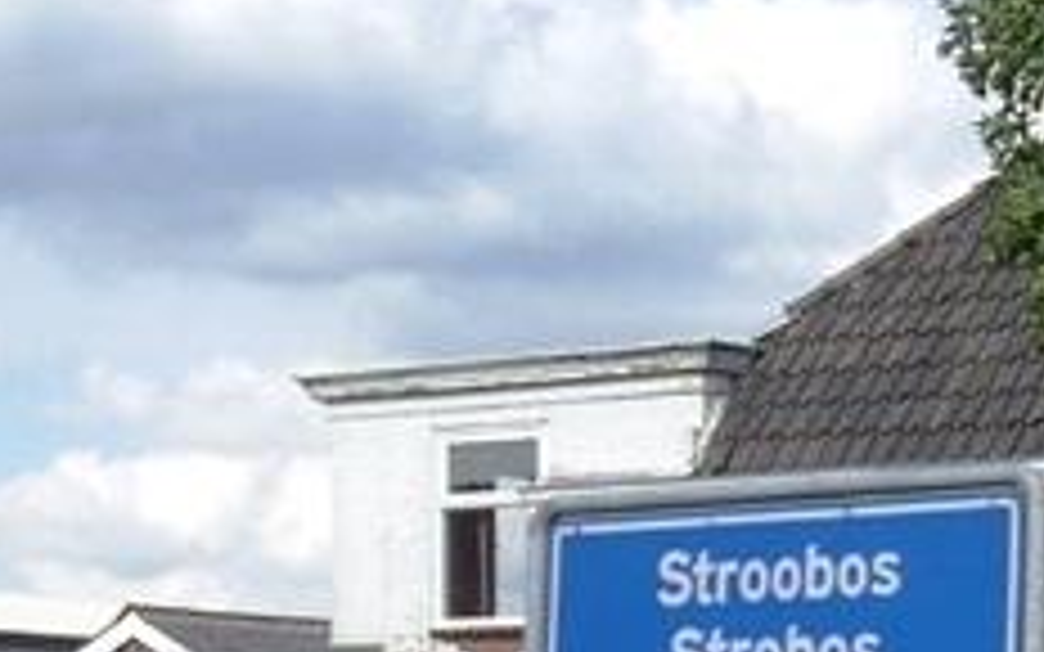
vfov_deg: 11.8
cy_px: 333
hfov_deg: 17.8
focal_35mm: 111
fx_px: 3158
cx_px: 1269
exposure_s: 1/800
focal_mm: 7.9
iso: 64
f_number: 2.8
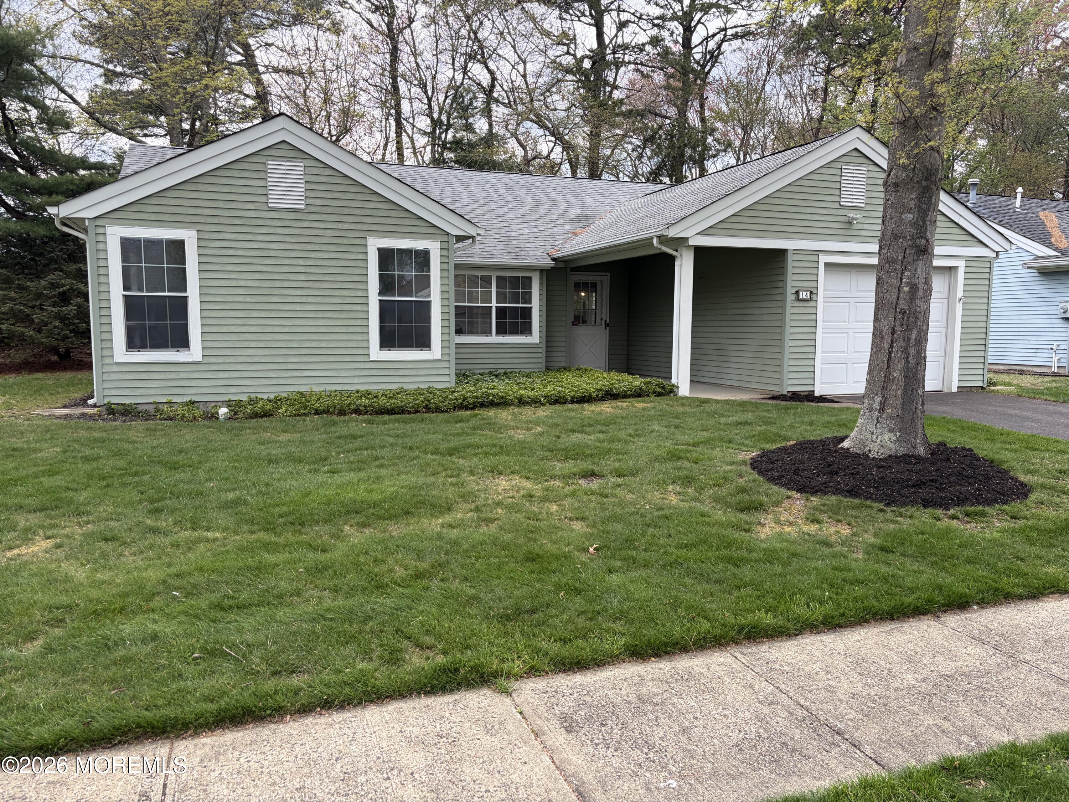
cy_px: 401
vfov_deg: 53.1
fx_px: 803
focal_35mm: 26
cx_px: 534
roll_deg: +1.0
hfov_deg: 67.3
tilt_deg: -5.6
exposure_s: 1/511
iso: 50
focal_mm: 5.96
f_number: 1.6
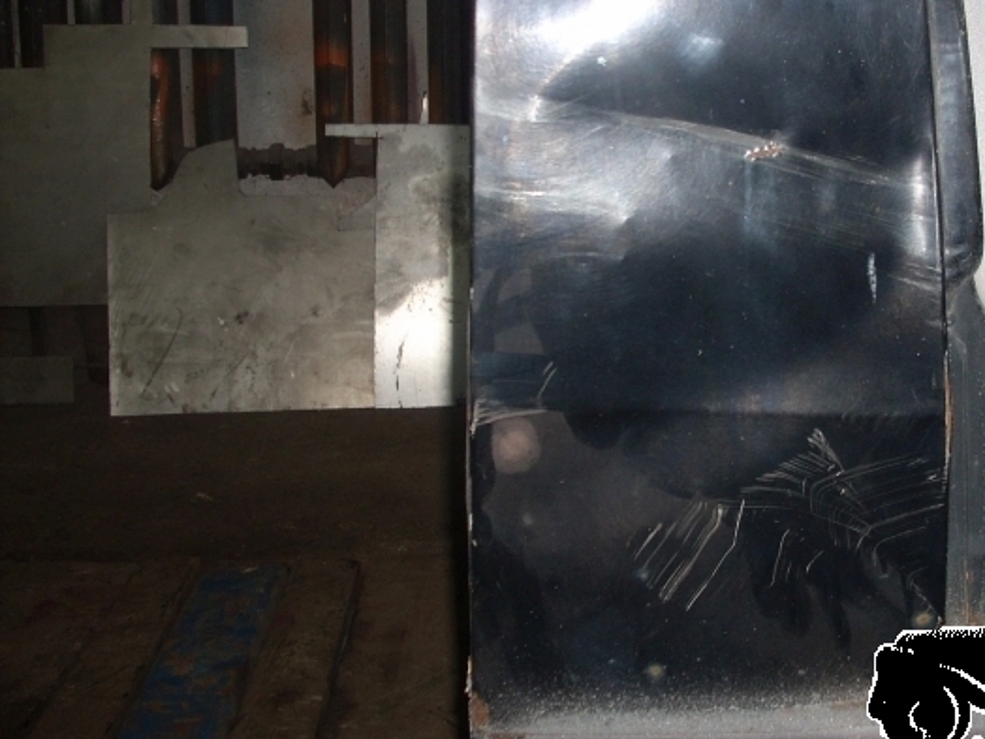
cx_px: 696
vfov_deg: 27.4
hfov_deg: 35.6
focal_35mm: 53
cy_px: 260
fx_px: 1508
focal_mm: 6.2
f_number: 2.8
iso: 64
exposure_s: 1/60
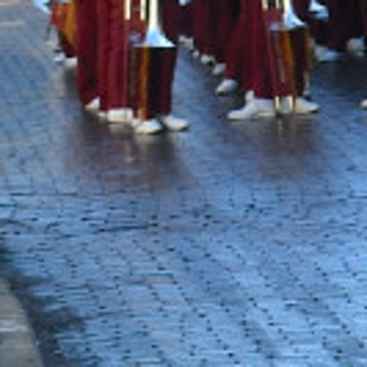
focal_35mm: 359
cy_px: 80
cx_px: 1476
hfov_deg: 4.5
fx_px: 4306
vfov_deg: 4.9
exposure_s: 1/125
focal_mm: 26
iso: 100
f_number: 5.6
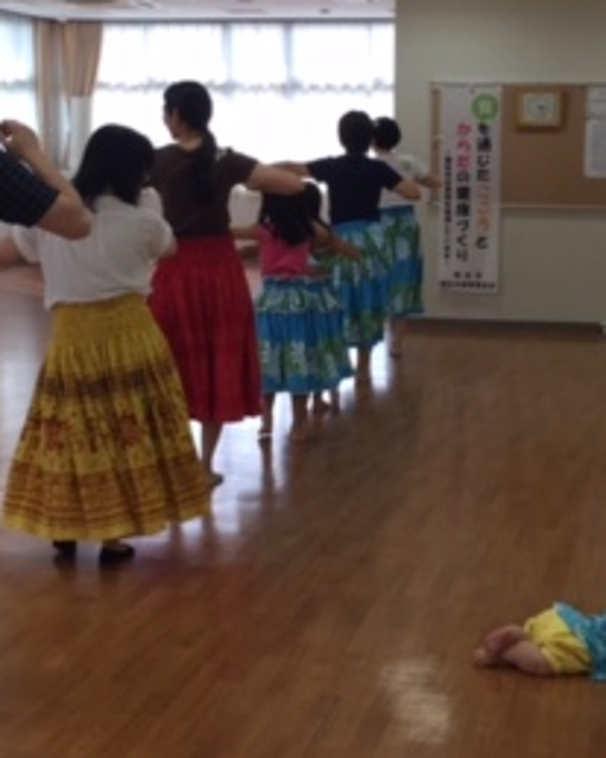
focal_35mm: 70
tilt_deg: -4.9
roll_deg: -0.6
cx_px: 313
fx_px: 1570
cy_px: 246
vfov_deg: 27.0
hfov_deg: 21.8
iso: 32
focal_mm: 4.15
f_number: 2.2
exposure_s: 1/120
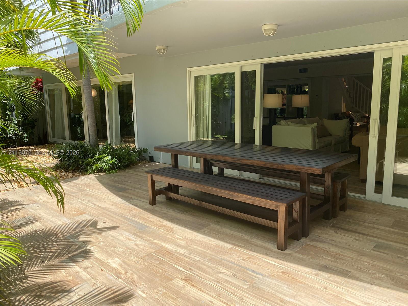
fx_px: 306
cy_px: 153
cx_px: 204
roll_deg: +0.6
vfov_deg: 53.1
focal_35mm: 26
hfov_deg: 67.3
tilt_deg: -8.8
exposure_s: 1/1504
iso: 32
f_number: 1.8
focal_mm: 4.25
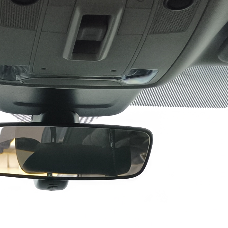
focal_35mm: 94
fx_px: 700
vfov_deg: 16.2
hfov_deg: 18.2
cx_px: 28
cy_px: 382
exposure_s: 1/50
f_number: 1.88
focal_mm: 5.56
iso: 200
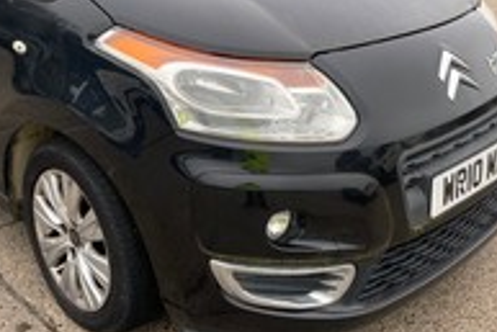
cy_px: 80
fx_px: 677
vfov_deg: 27.2
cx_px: 175
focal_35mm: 49
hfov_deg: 39.9
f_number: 1.6
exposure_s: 1/150
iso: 32
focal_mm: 4.2
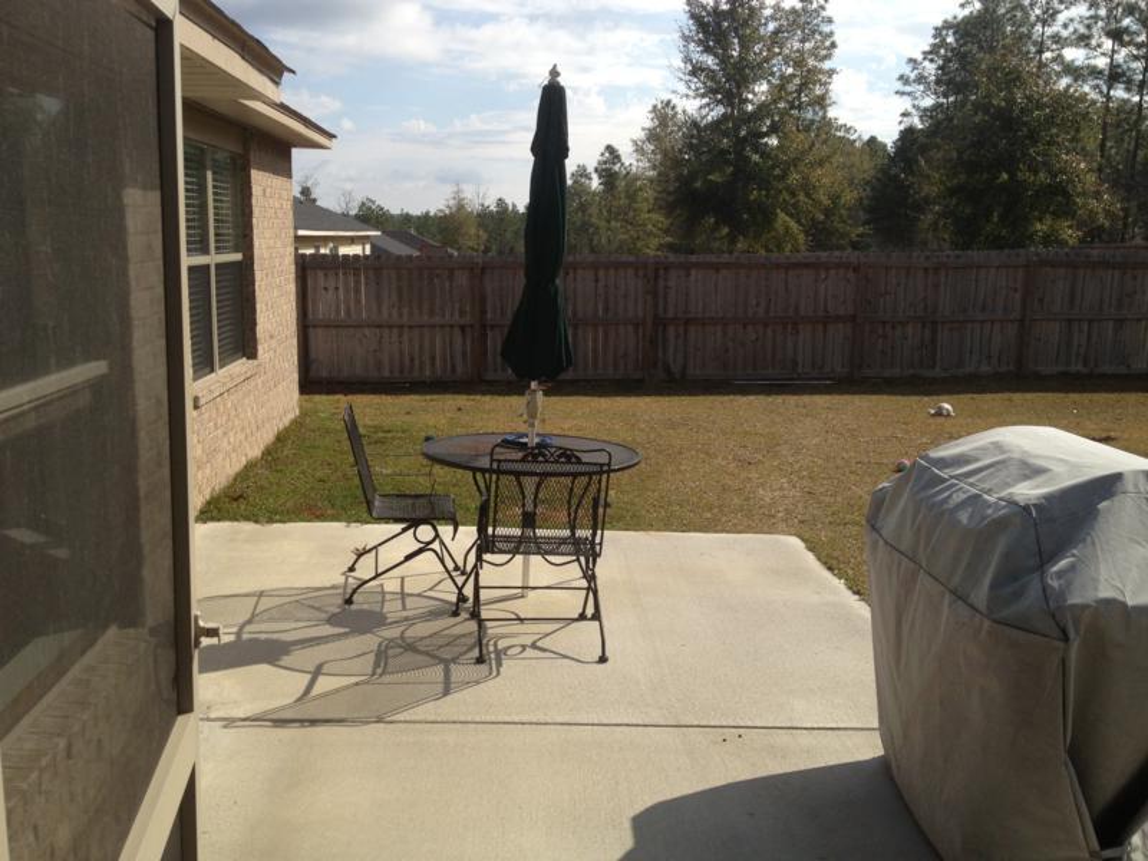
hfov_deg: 52.6
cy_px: 430
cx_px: 574
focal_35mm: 35
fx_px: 1161
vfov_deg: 40.7
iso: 50
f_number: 2.4
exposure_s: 1/2045
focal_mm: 4.28
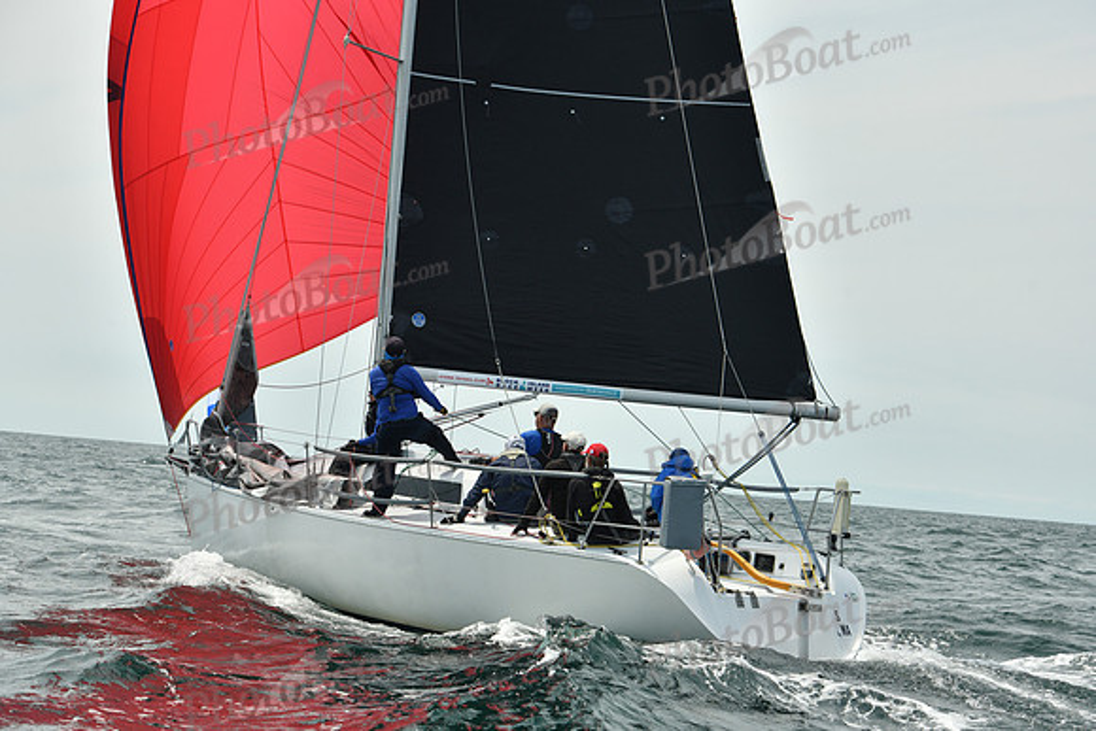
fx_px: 2132
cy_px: 366
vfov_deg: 19.5
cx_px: 548
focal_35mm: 70
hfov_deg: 28.8
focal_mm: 70
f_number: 8
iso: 320
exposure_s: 1/1250
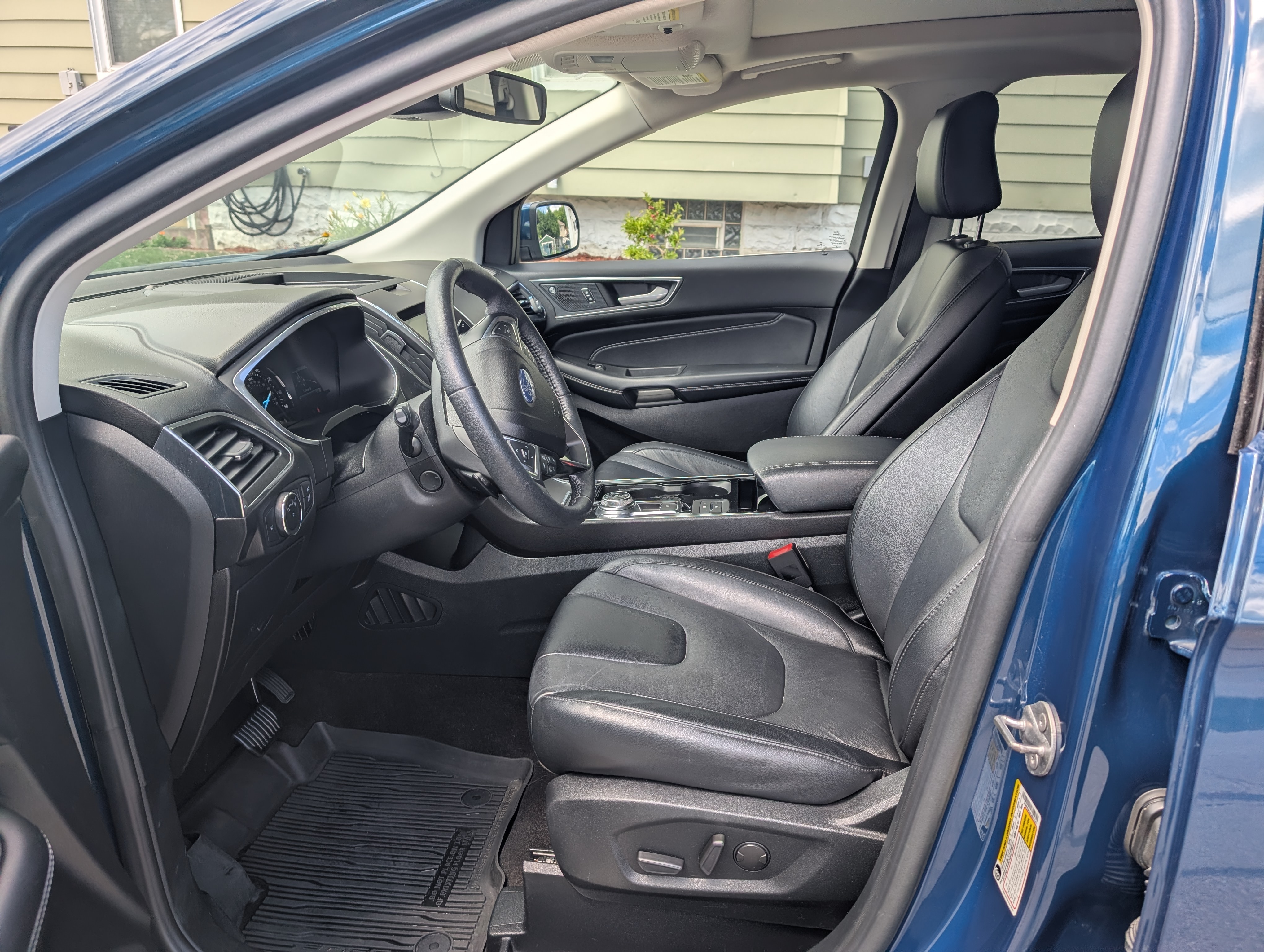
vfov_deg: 56.9
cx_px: 632
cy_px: 476
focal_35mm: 24
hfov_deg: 71.5
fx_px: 878
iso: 20
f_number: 1.68
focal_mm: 6.9
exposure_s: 1/252
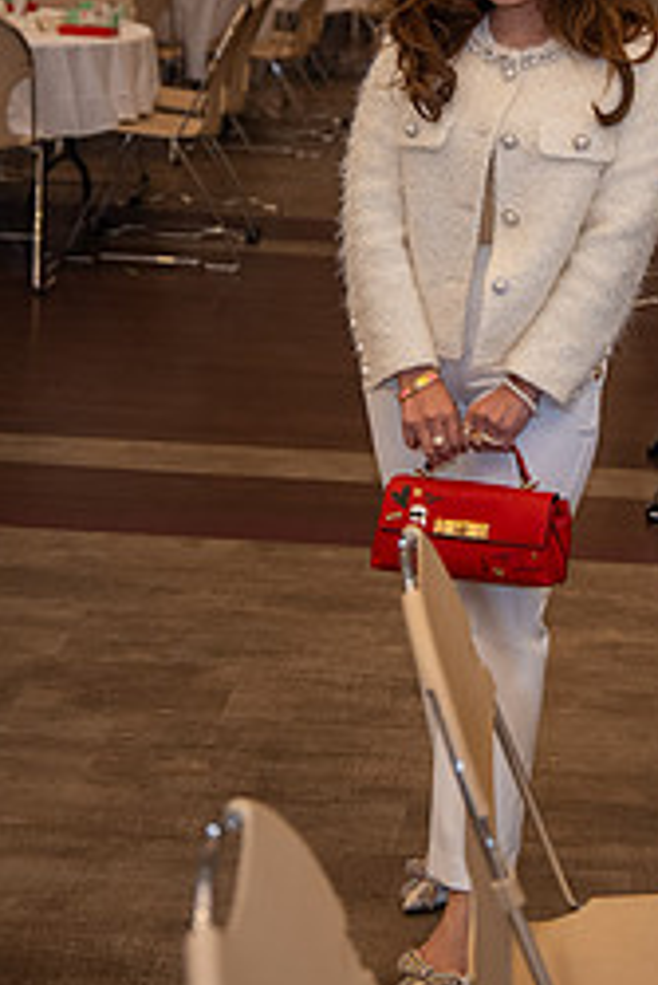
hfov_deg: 16.7
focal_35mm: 81
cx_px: 583
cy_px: 189
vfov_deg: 24.6
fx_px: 2218
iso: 1600
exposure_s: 1/160
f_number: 2.8
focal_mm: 45
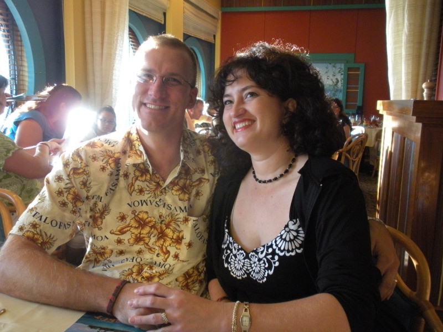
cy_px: 166
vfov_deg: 39.7
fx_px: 461
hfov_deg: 51.4
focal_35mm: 36
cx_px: 222
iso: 400
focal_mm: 6.3
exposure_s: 1/33.7
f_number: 3.5
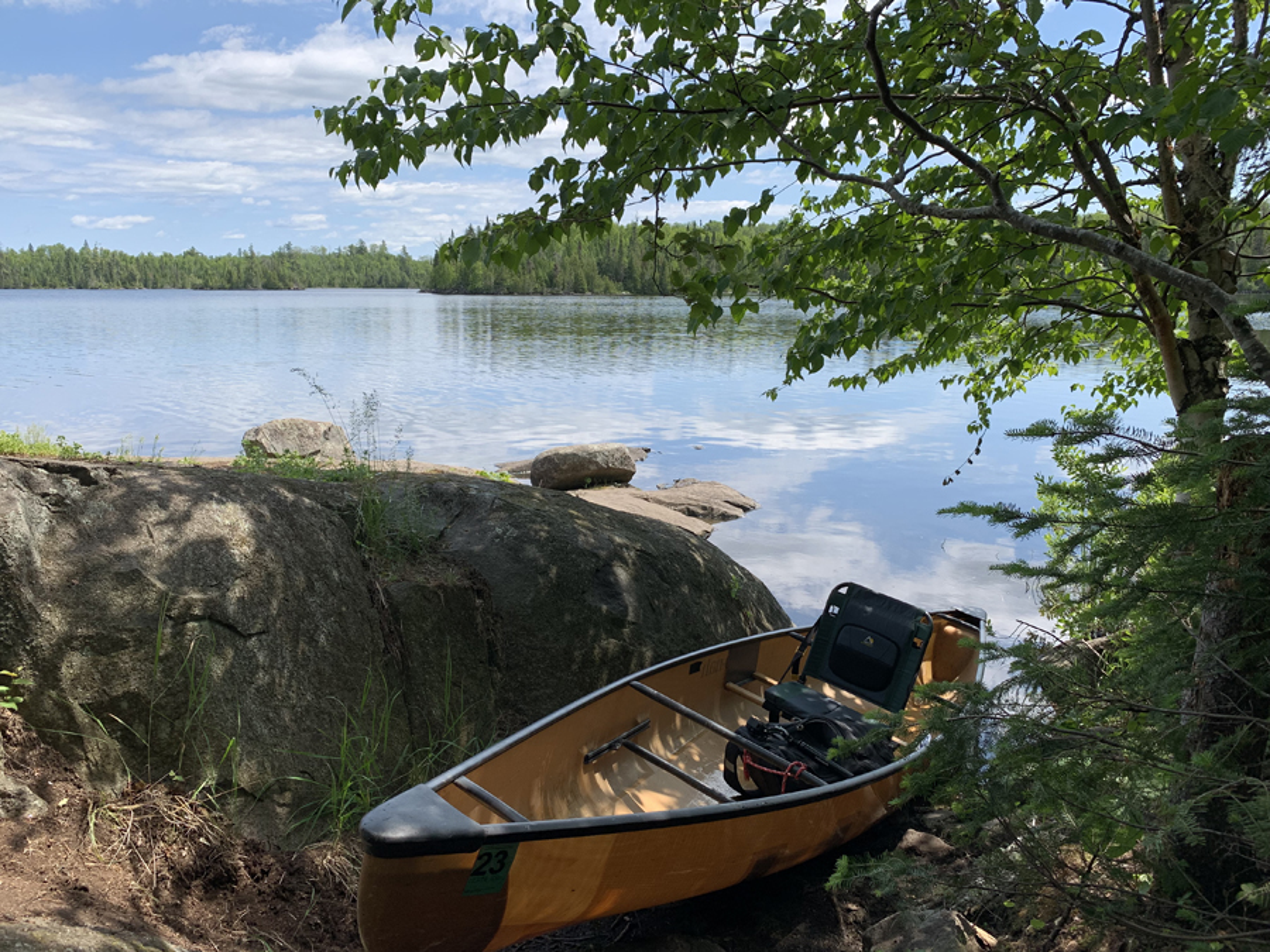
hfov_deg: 67.3
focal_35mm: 26
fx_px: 954
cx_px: 635
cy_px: 476
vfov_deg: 53.1
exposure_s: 1/1490
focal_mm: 4.25
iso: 25
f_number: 1.8
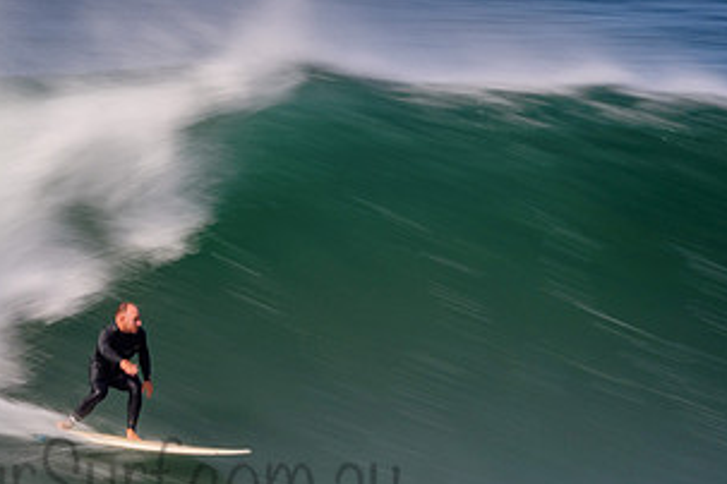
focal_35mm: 1150
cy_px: 454
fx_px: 23222
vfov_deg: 1.2
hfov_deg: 1.8
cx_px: 146
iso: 100
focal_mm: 400
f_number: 18
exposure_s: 1/20
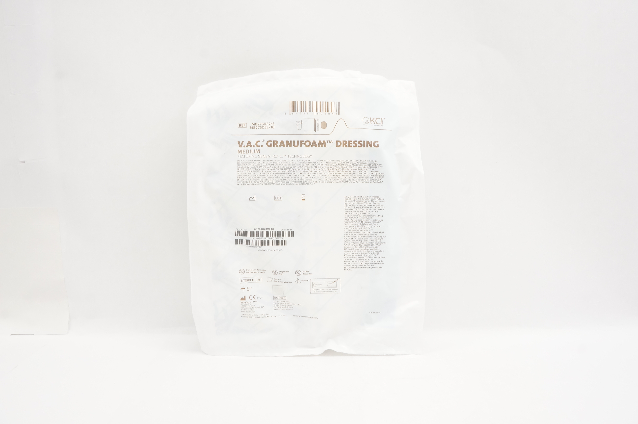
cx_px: 319
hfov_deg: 67.4
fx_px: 478
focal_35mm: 27
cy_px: 212
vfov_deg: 47.8
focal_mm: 18
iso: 800
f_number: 11
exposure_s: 1/30
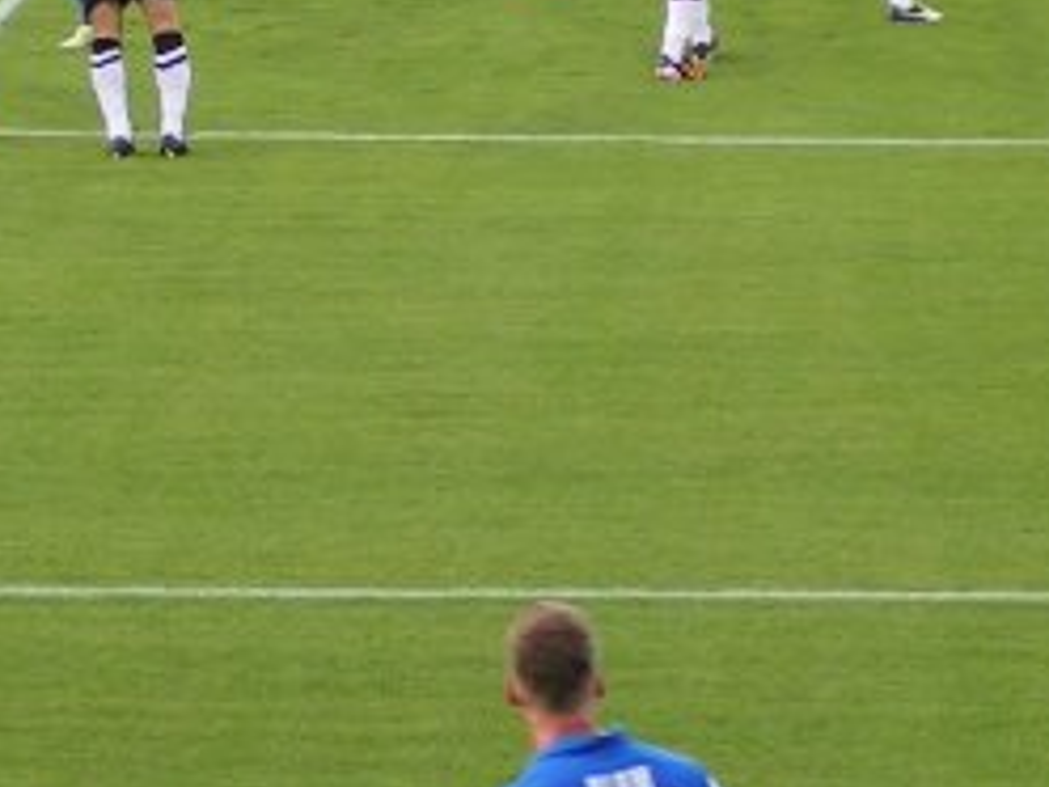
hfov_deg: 5.9
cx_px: 368
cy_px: -262
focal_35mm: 335
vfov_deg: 4.4
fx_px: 10152
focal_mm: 15.9
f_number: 3.5
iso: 50
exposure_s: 1/125
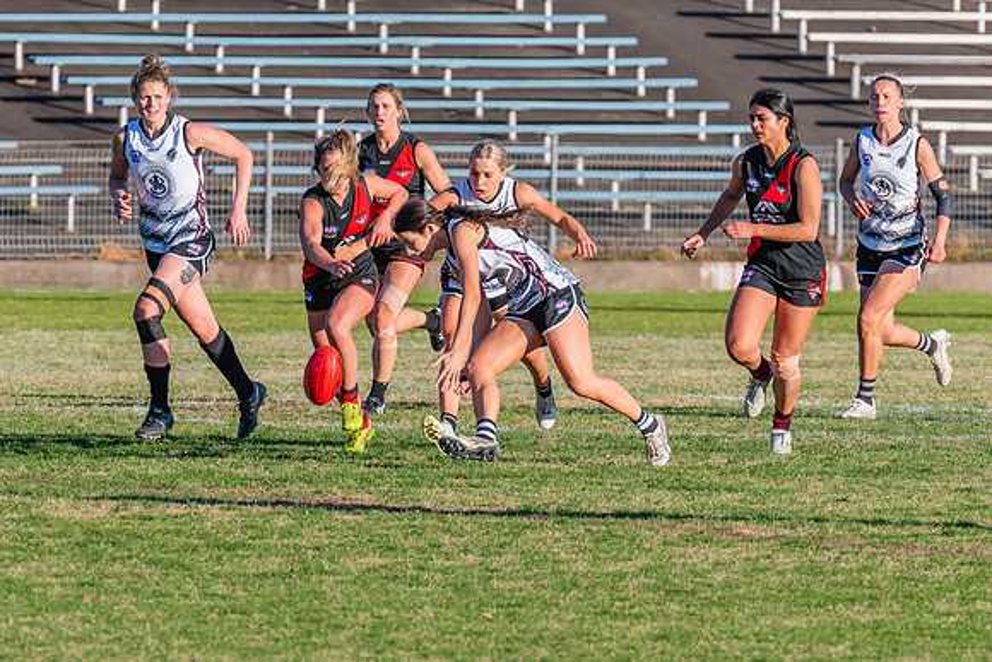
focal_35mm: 718
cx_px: 461
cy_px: 366
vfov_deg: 1.9
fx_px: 19789
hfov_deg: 2.9
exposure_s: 1/1250
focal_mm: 420
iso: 800
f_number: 8
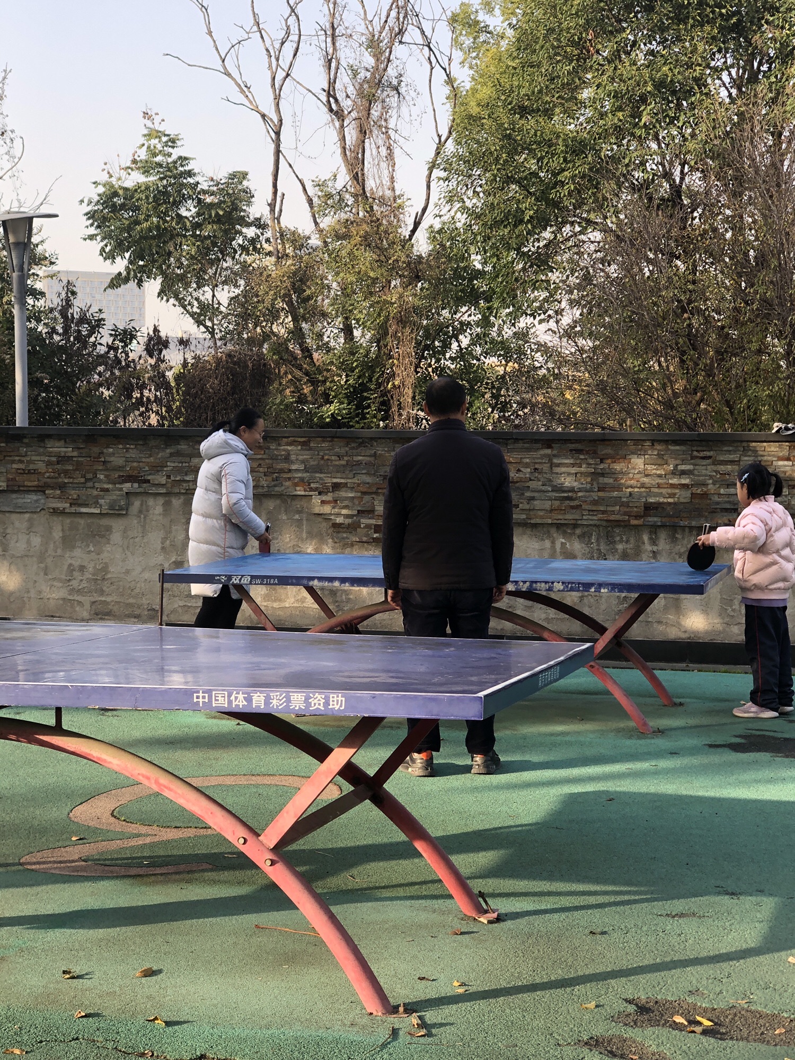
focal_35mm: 52
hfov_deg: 28.0
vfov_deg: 36.8
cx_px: 398
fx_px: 1592
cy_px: 530
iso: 16
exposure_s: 1/145
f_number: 2.4
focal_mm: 6
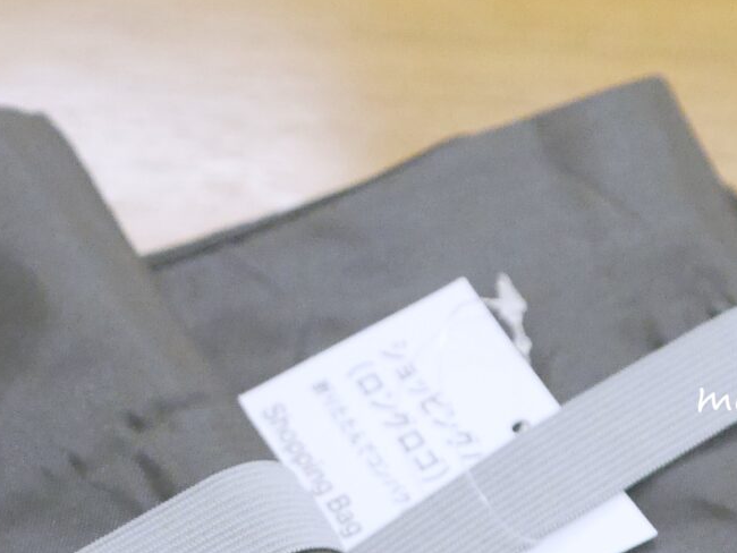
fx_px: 5367
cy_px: 593
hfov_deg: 7.9
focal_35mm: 252
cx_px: 331
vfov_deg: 5.9
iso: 3200
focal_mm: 32
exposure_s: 1/60
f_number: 2.8
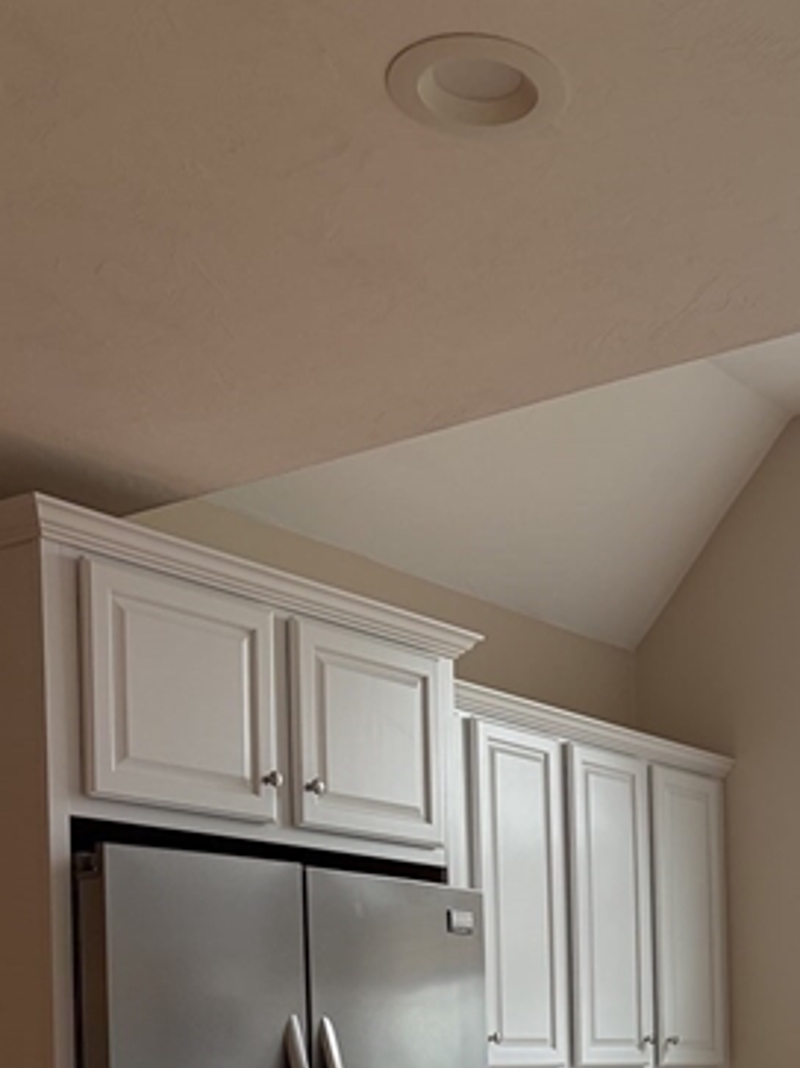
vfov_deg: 32.2
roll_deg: +1.7
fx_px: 1696
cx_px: 788
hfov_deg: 25.3
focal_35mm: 55
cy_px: 1071
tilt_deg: +3.0
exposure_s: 1/319
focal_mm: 5.96
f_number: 1.6
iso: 40
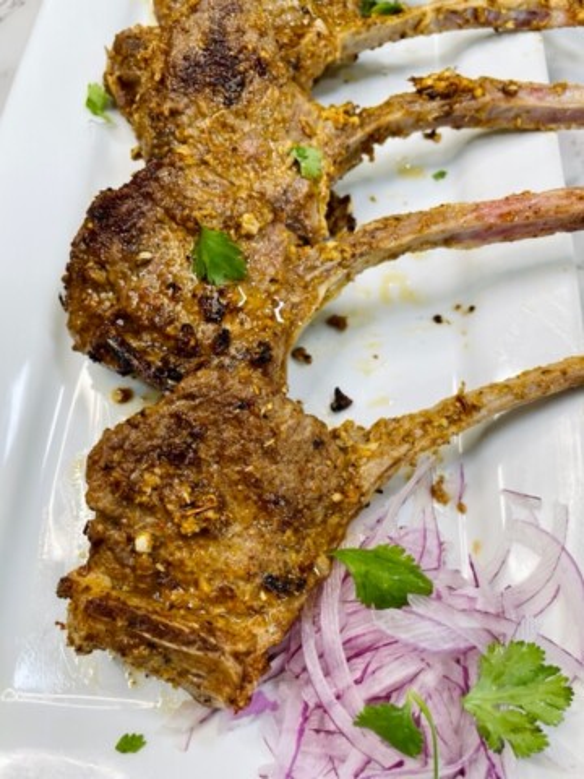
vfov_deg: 67.3
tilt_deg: -67.4
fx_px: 585
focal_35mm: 26
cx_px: 292
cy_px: 390
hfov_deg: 53.1
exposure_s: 1/121
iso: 80
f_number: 1.6
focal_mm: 4.2
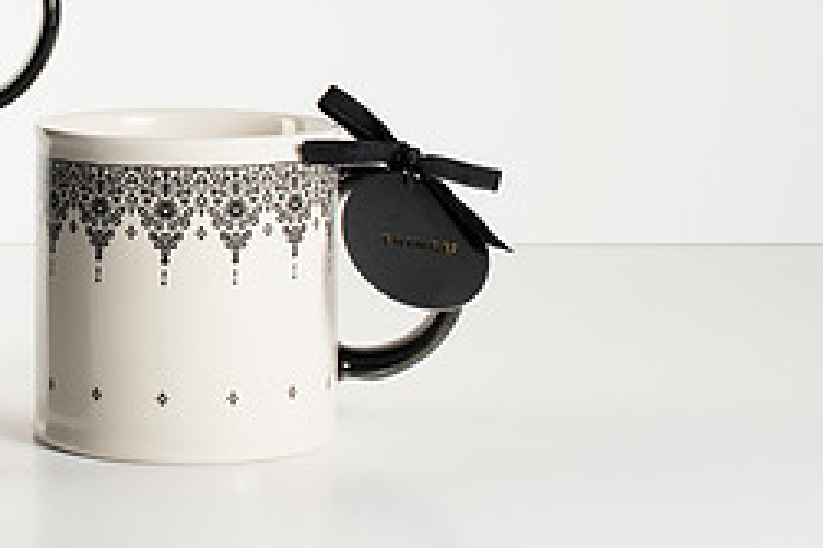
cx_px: -20
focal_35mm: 119
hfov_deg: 16.8
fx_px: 2719
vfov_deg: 11.4
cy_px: 84
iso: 200
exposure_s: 1/60
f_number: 16
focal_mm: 50
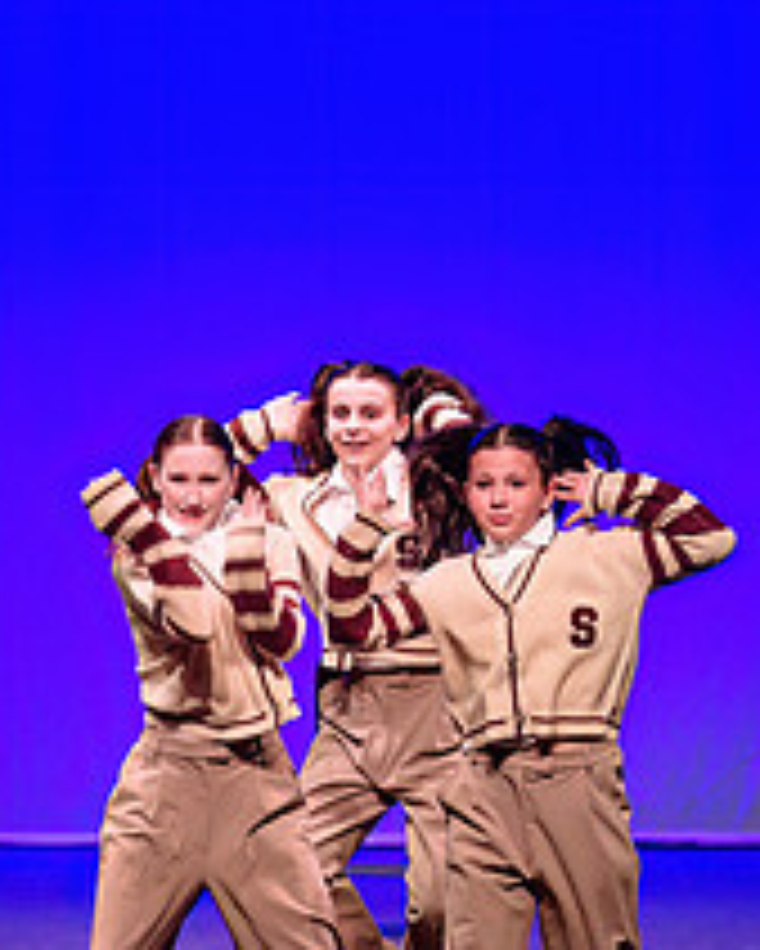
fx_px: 7811
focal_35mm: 278
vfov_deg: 6.9
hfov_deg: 5.6
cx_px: 417
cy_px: 709
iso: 1250
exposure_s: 1/400
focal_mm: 95
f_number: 2.8
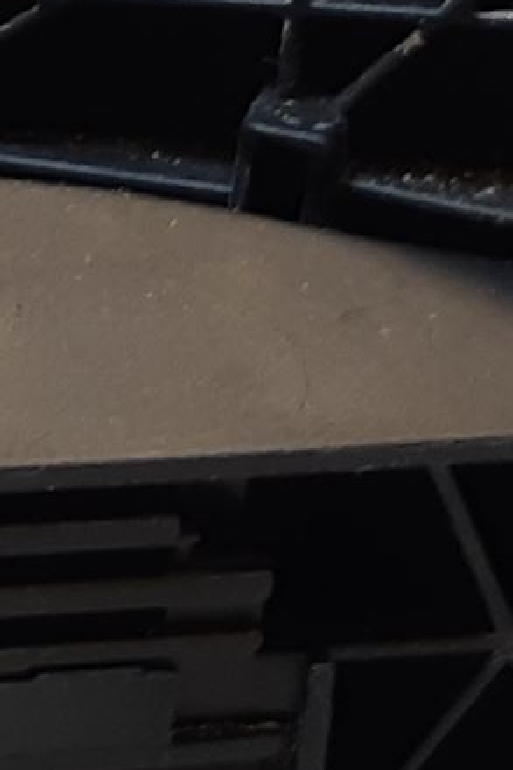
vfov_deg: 16.2
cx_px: -238
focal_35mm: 126
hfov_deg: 10.5
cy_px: 205
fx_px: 2695
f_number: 1.7
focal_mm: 3.93
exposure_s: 1/50
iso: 64
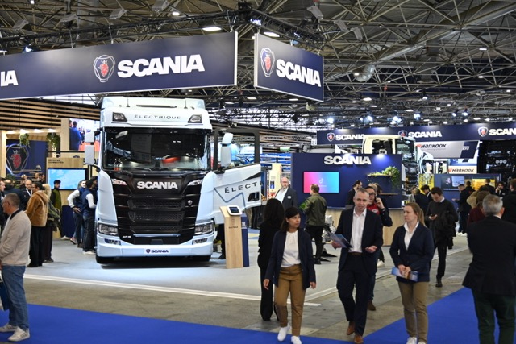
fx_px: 674
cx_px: 258
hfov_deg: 41.9
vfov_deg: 28.7
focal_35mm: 47
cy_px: 172
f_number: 5.6
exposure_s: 1/80
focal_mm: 47
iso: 640
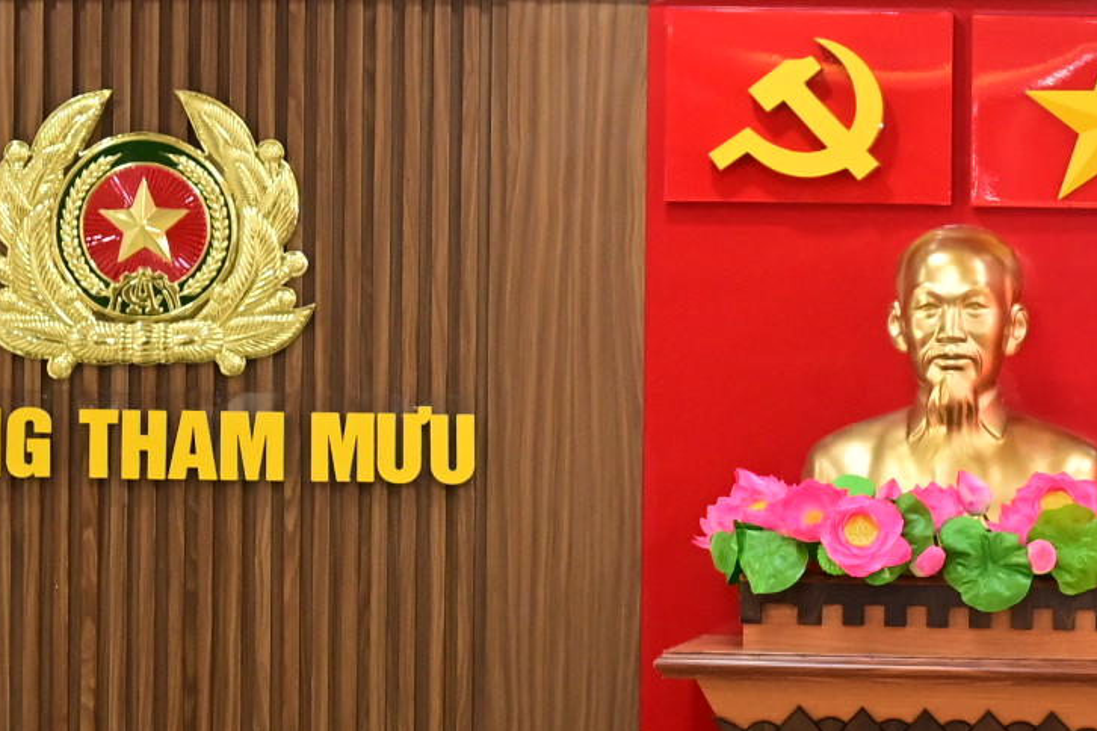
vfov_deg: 5.5
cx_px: 1292
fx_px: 7617
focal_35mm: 250
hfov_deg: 8.2
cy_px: 846
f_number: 4
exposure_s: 1/160
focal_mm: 60
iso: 1250
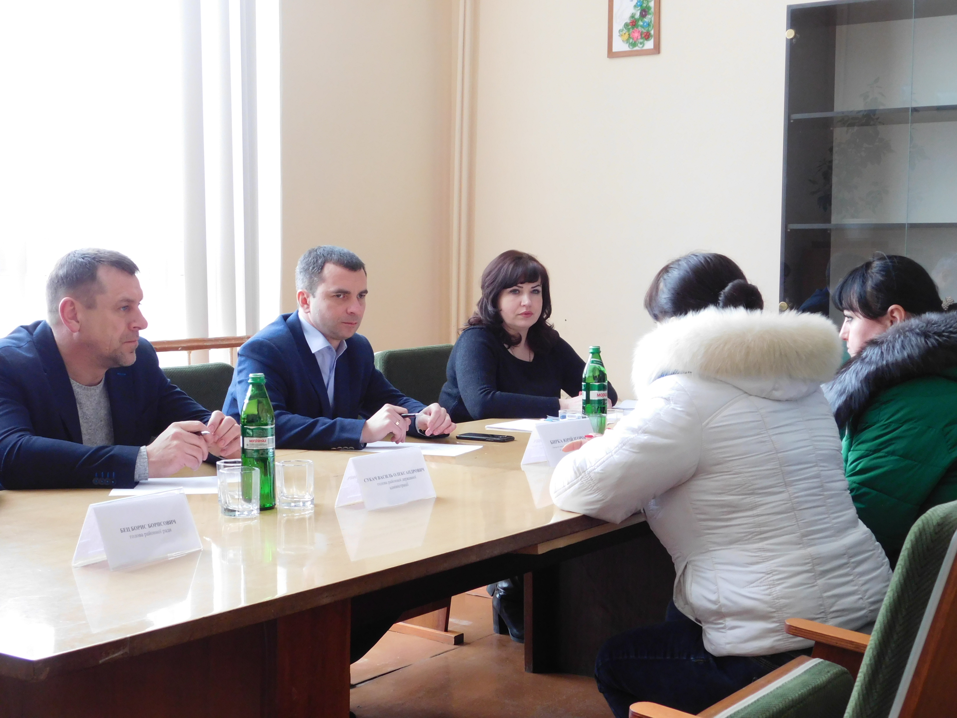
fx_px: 1410
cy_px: 359
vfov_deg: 28.6
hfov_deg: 37.5
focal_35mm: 51
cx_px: 478
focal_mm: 9
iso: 320
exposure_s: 1/30
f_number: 3.8
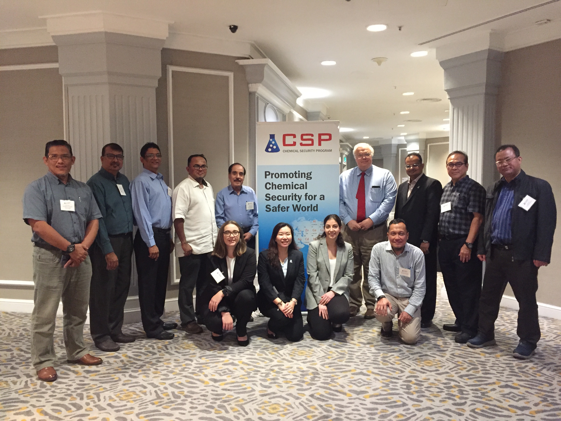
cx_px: 280
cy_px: 210
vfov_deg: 48.2
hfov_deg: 61.7
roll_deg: -1.0
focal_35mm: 29
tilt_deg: -3.9
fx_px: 470
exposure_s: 1/17
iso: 320
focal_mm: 4.15
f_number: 2.2
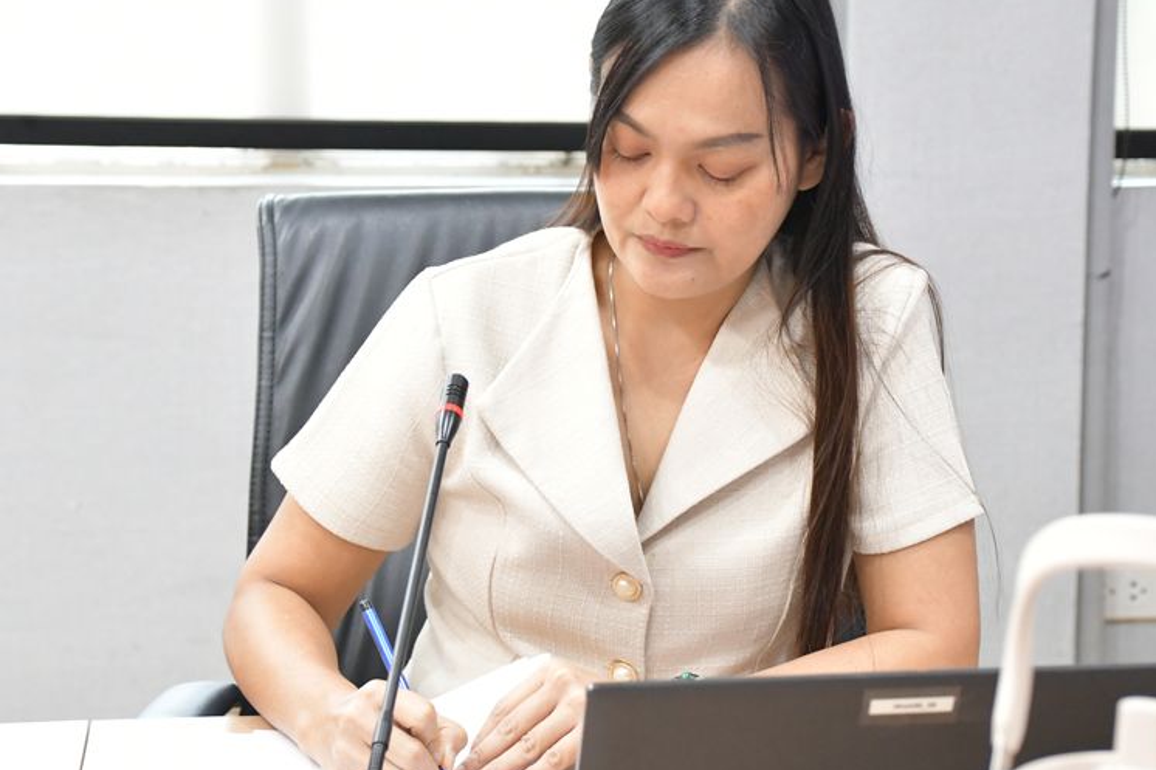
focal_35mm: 103
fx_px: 3307
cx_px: 669
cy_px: 365
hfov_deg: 19.8
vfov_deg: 13.3
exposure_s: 1/100
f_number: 4.8
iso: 3200
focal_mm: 50
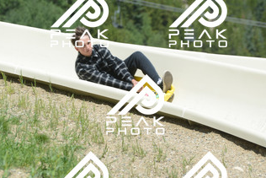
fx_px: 1826
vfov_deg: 5.6
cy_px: 99
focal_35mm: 247
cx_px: 139
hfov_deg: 8.3
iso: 200
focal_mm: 195
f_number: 6.3
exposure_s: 1/640
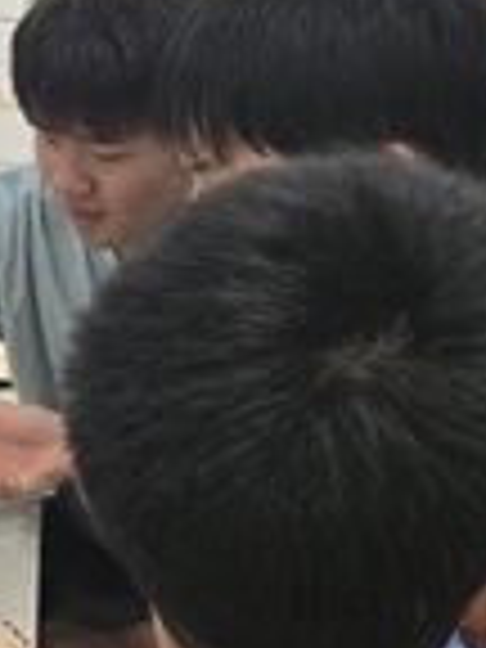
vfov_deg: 19.3
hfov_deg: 12.4
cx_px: -558
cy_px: 297
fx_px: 1909
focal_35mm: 102
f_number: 1.8
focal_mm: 5.4
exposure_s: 1/180
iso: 100
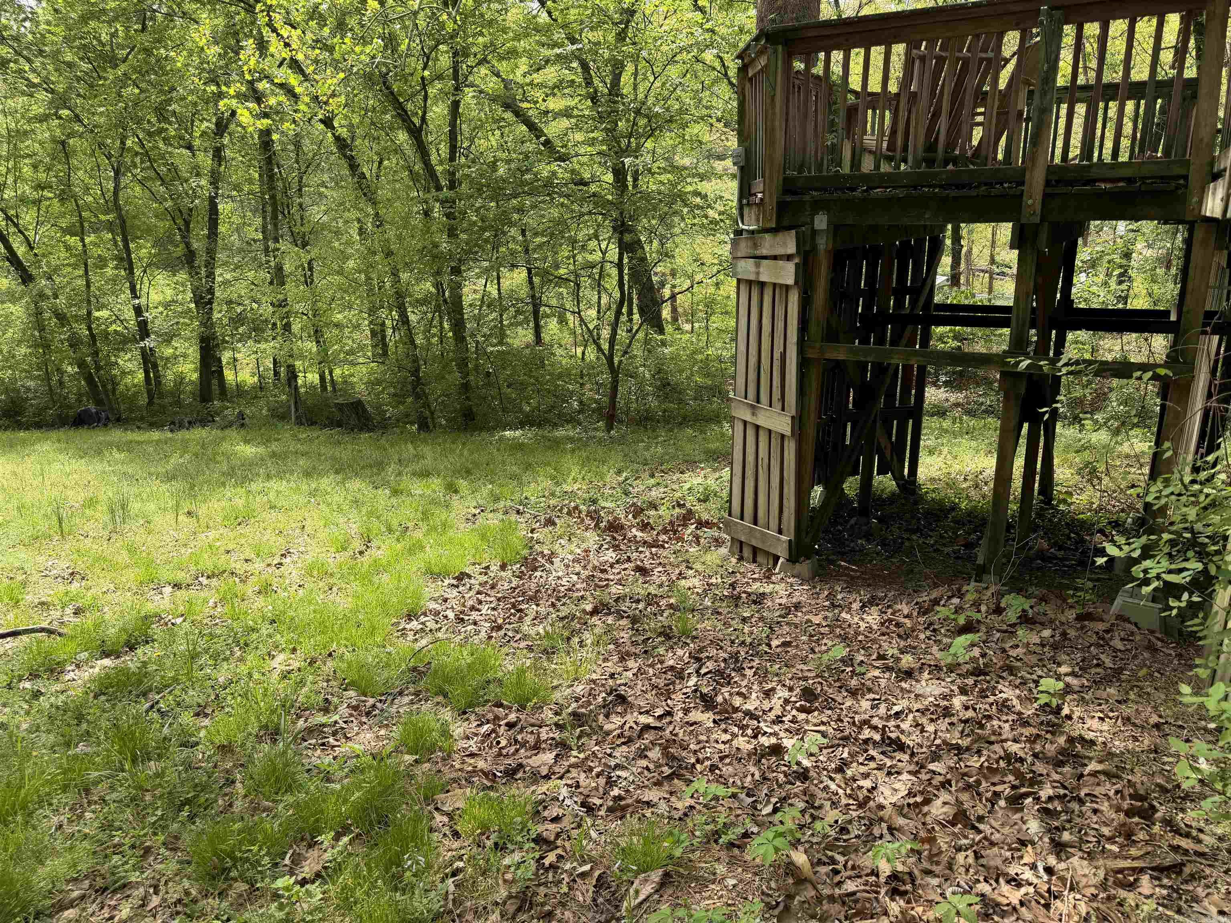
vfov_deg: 56.8
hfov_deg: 71.6
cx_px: 616
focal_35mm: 24
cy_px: 462
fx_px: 853
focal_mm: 6.76
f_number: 1.78
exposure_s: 1/1314
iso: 100
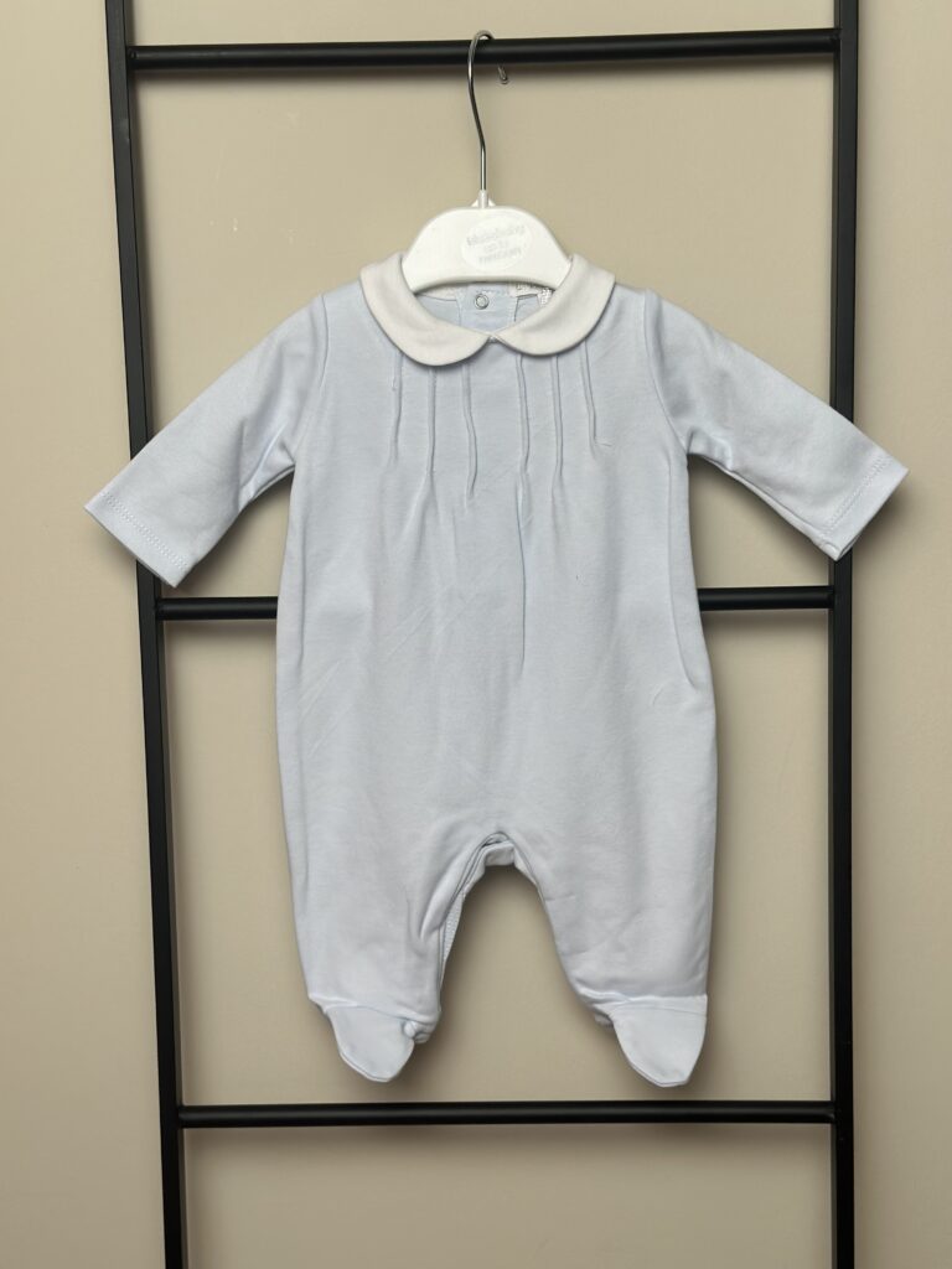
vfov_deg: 39.7
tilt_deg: -9.8
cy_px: 634
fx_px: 1760
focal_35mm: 48
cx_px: 476
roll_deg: +0.7
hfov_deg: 30.3
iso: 100
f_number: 1.78
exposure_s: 1/172
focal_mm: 6.86
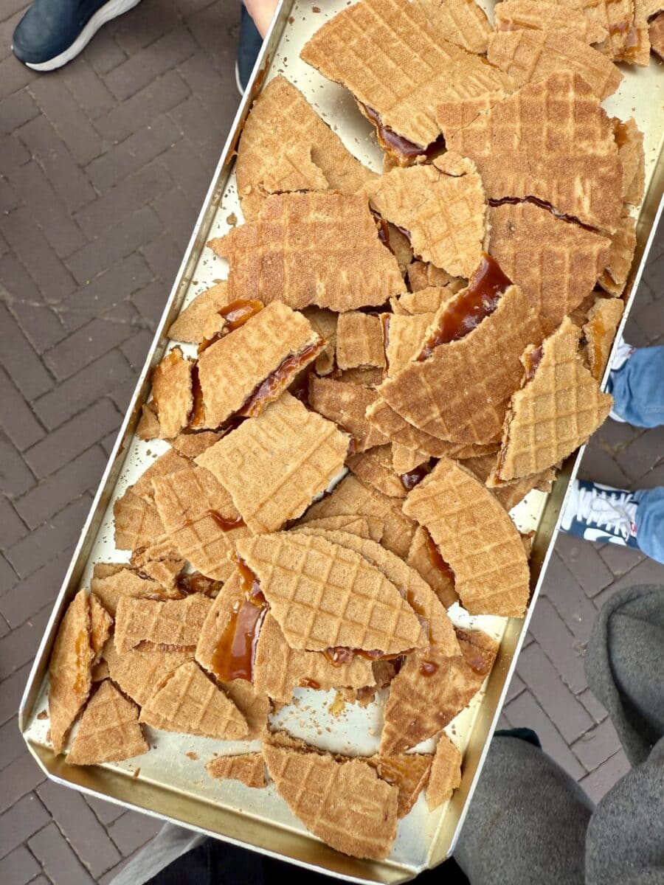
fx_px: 614
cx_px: 332
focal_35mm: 24
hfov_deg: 56.8
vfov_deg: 71.6
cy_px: 442
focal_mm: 2.22
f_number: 2.2
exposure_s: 1/342
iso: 40
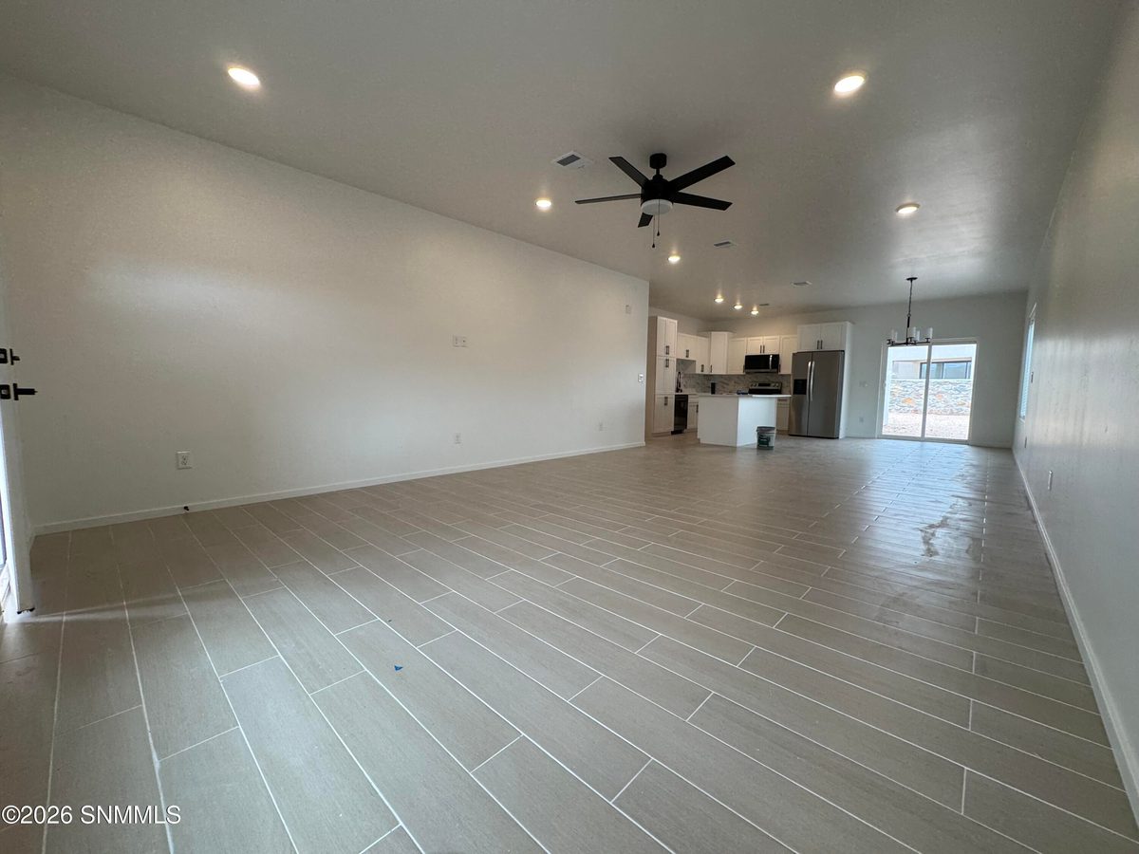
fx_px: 461
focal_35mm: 14
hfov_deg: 102.1
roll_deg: -1.3
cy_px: 427
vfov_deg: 85.7
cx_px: 570
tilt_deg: -4.2
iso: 100
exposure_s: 1/120
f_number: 2.2
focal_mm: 2.22
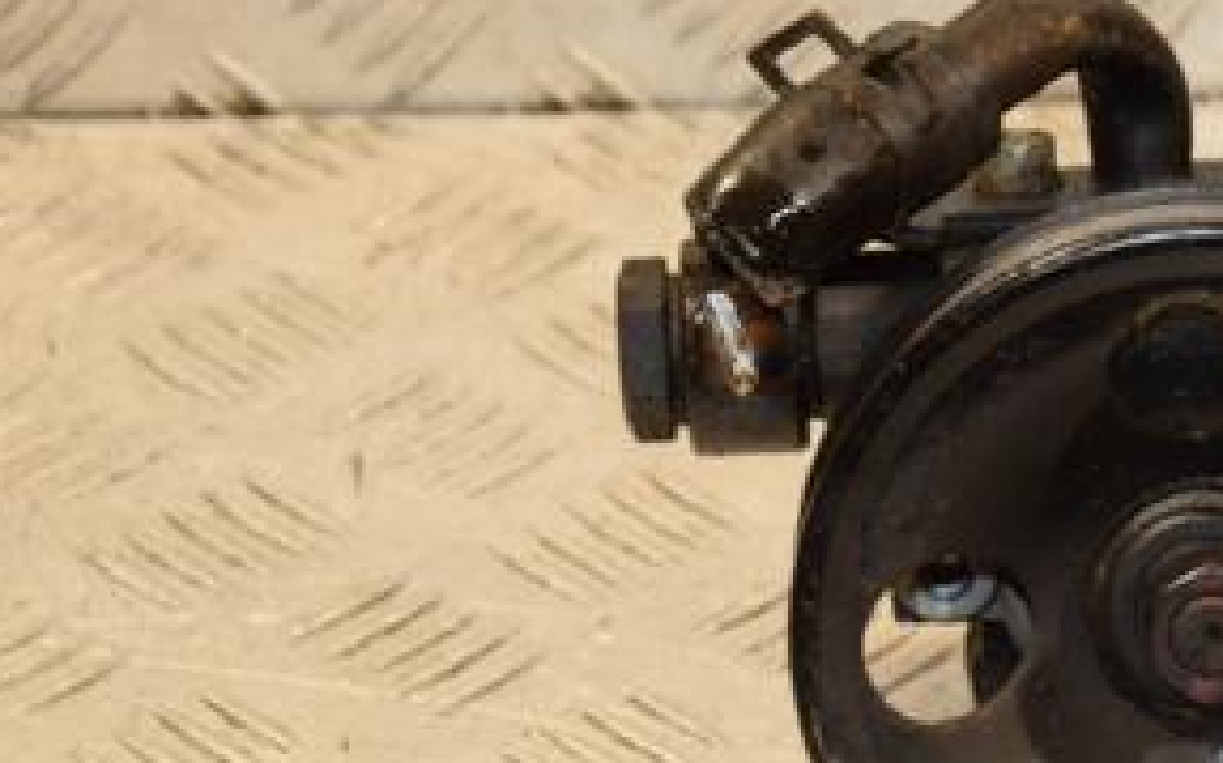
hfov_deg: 9.3
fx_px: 7462
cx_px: 1253
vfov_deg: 5.9
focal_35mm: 224
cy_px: 396
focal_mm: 70
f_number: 5.3
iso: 800
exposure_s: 1/125
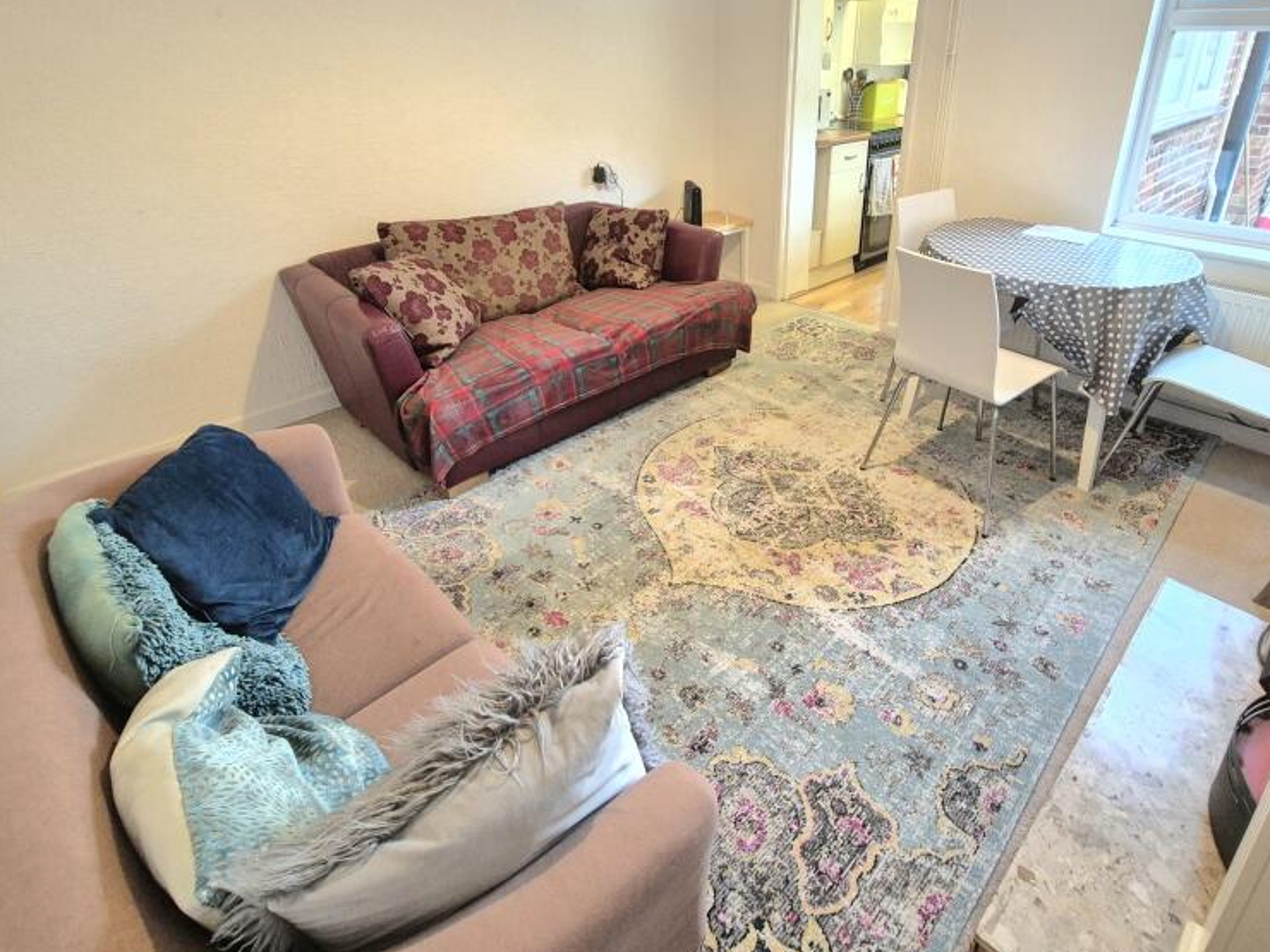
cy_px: 345
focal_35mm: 18
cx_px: 698
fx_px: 660
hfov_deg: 87.5
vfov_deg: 70.2
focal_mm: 2.2
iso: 640
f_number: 2.2
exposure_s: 1/50
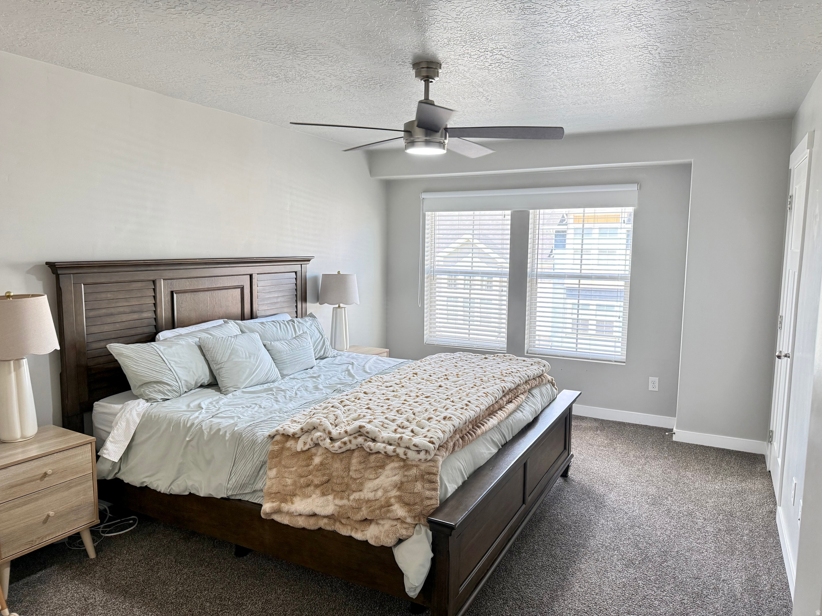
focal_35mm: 24
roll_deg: +0.4
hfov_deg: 71.6
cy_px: 308
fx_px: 570
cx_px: 411
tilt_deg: -7.4
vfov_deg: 56.8
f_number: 1.78
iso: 250
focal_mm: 6.76
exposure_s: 1/120
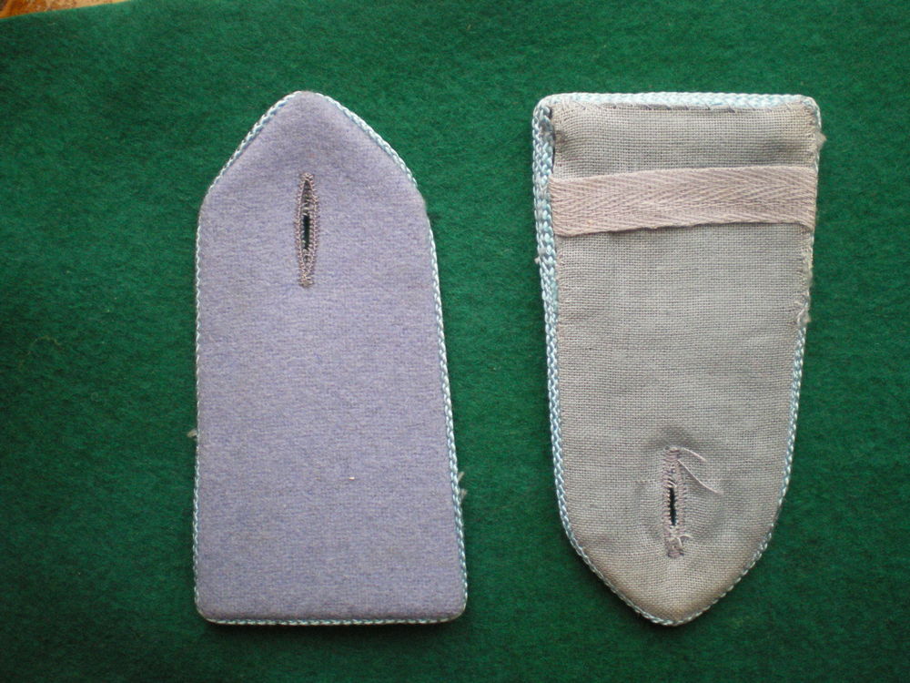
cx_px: 455
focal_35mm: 38
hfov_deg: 49.0
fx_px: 999
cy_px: 342
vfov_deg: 37.7
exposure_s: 1/40
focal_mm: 6.3
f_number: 3.1
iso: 400
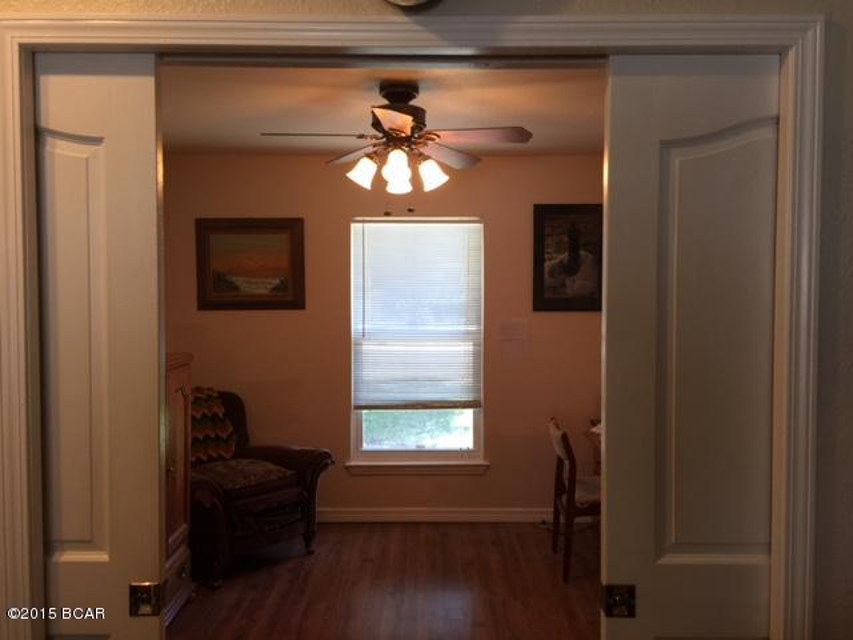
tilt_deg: -1.4
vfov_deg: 48.2
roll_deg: -1.4
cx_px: 426
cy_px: 320
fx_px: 715
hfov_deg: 61.7
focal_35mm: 29
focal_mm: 4.15
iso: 32
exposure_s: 1/30
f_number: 2.2
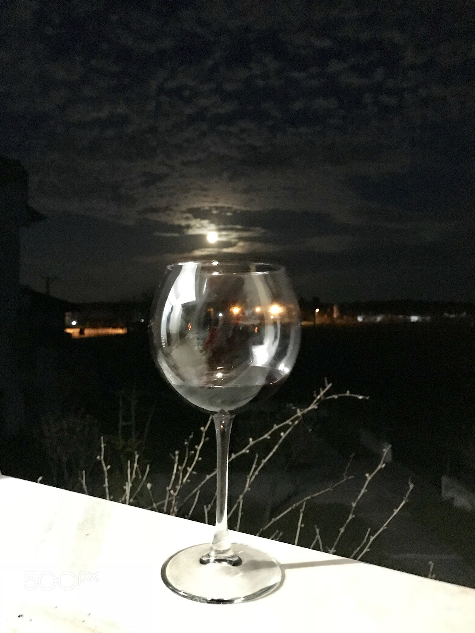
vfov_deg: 63.4
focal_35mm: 28
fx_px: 512
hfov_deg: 49.7
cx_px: 238
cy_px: 316
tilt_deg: -0.1
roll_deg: -0.3
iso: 320
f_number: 1.8
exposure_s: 1/4
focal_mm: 3.99
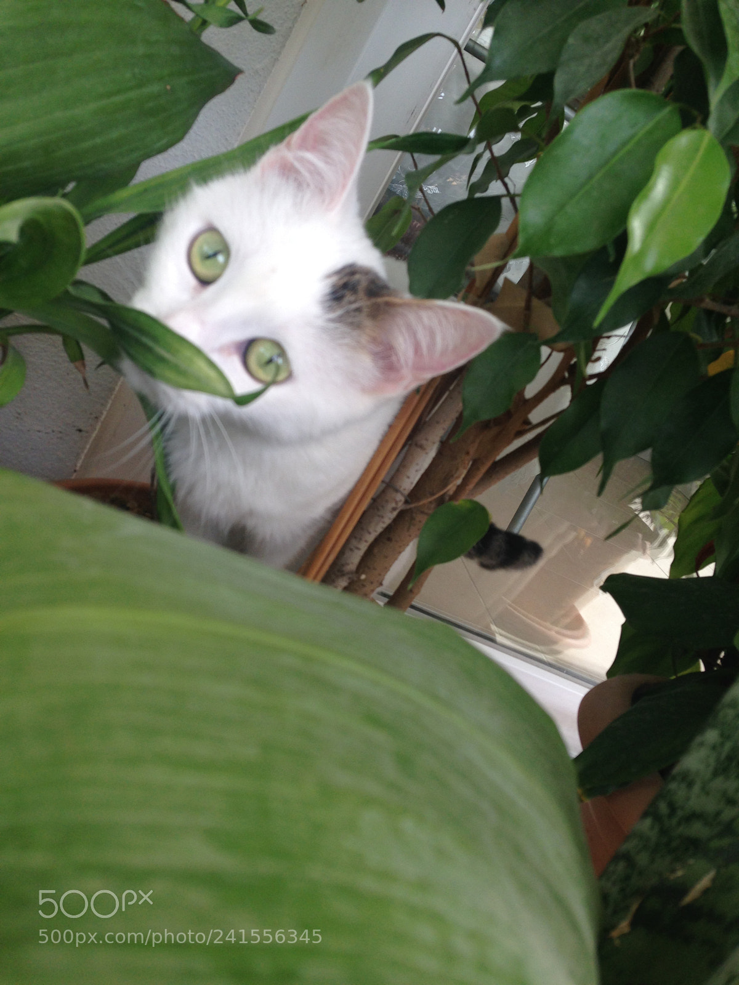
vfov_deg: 55.4
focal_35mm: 33
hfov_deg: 42.9
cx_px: 370
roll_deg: -31.8
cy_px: 492
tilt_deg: -16.5
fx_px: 939
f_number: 2.4
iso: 50
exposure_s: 1/168
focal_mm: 4.12
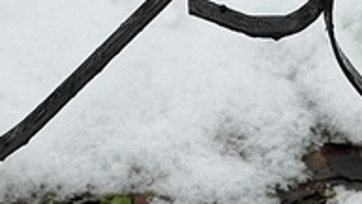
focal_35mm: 347
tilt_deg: -24.0
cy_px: -213
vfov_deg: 3.5
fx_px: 3334
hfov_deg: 6.1
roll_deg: +0.0
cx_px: 578
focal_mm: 9
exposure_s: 1/99
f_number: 2.8
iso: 40
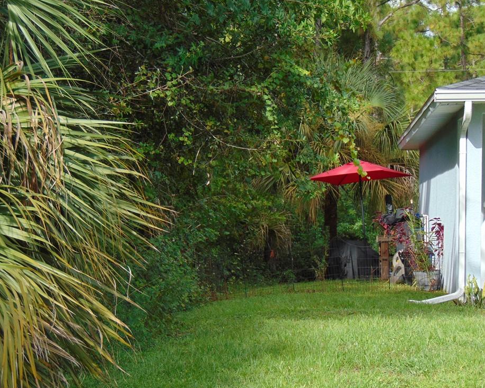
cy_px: 201
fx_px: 1694
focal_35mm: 118
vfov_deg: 13.1
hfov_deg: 16.3
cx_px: 245
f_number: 3.9
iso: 80
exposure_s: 1/320
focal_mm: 19.4
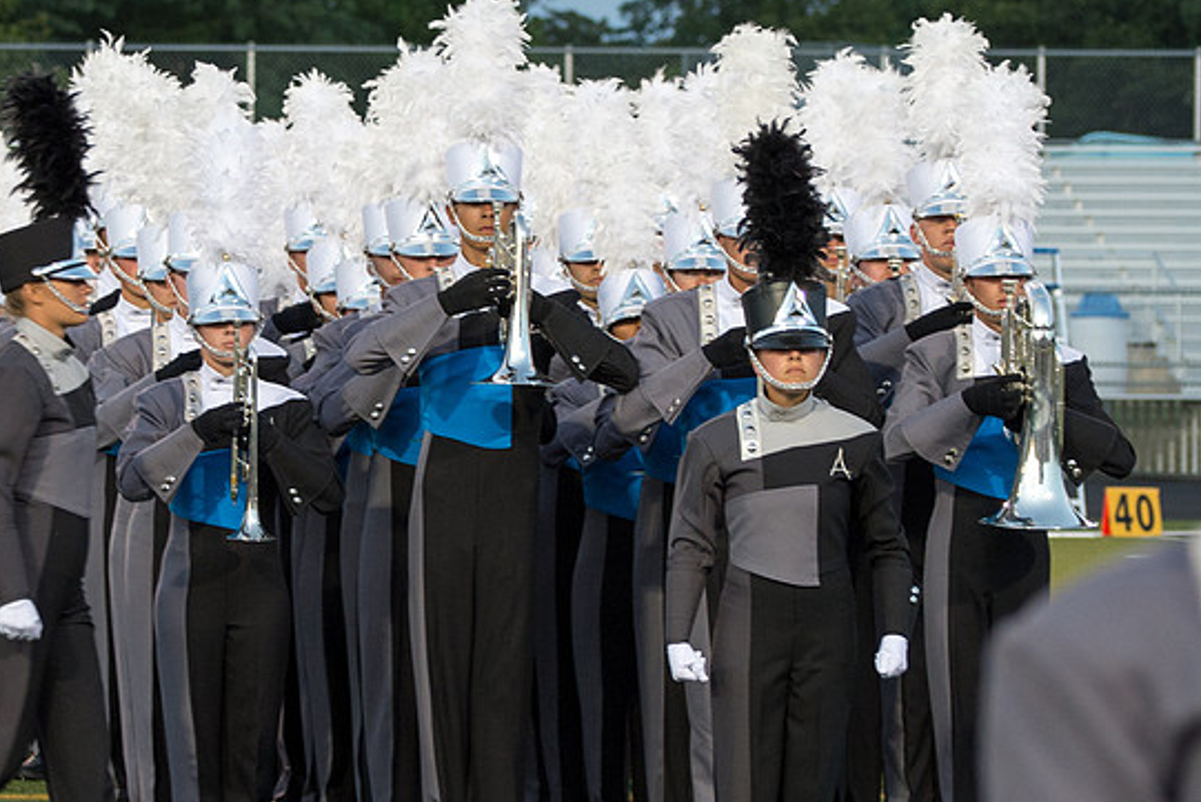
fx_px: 7141
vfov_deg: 6.4
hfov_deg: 9.6
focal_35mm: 214
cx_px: 279
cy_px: 293
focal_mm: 92
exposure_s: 1/200
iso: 1800
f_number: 4.5
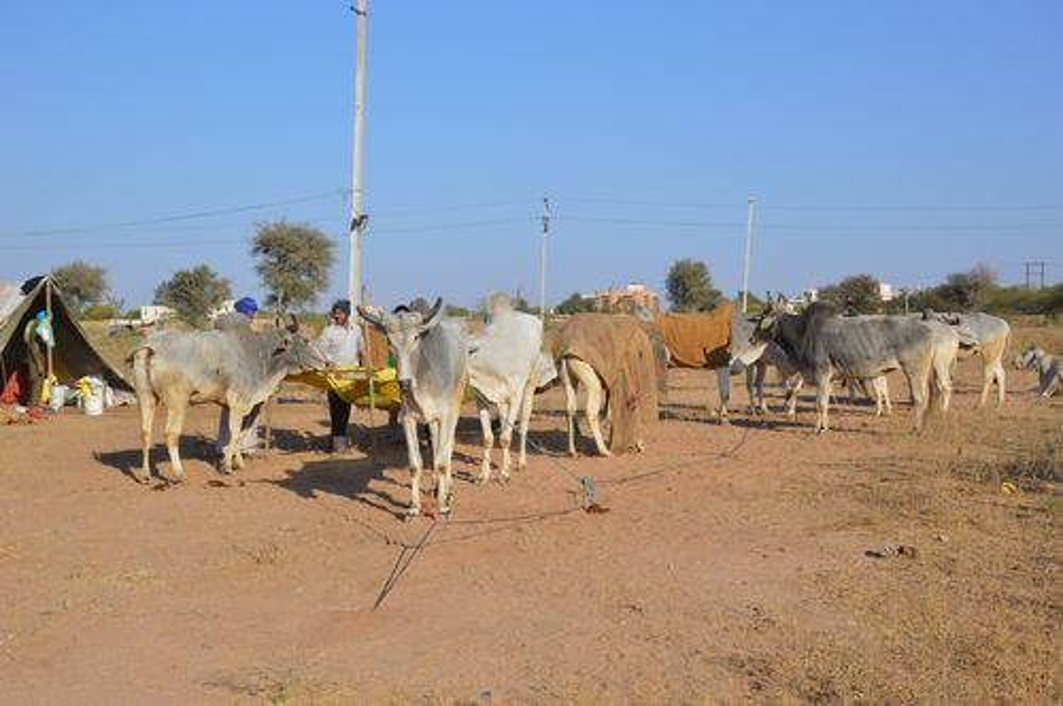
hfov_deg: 43.7
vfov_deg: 29.8
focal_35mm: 45
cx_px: 532
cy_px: 353
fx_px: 1327
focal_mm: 30
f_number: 9
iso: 100
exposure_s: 1/320
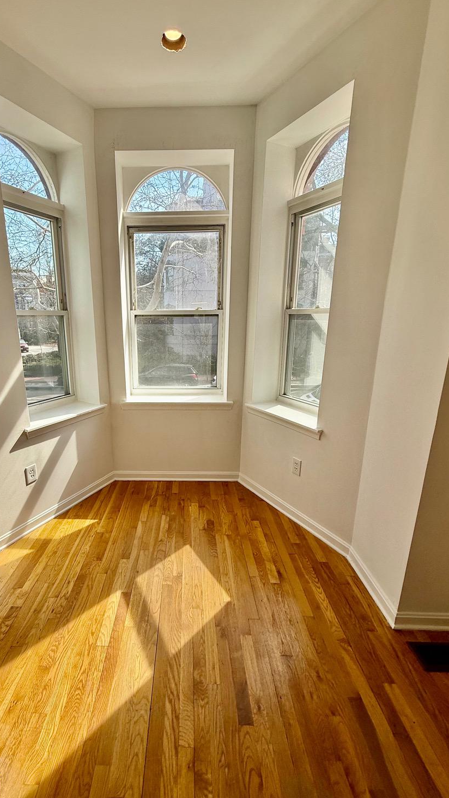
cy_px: 406
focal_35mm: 16
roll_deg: +0.9
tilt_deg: -14.2
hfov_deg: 66.4
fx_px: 338
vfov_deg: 99.4
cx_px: 176
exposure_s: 1/376
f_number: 2.2
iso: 50
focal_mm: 2.22
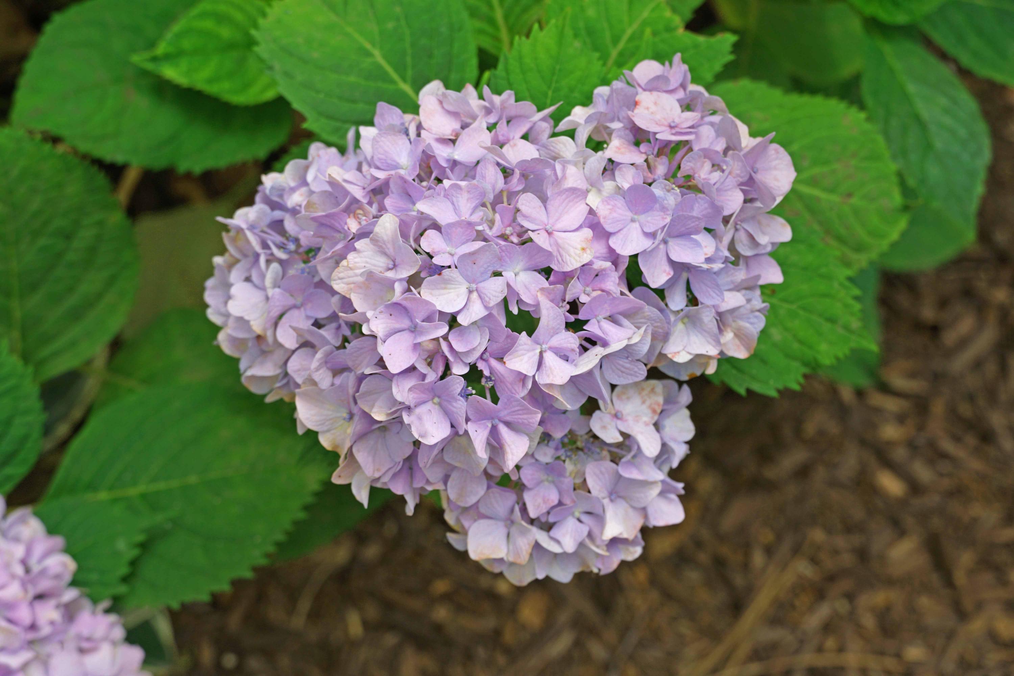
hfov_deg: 26.5
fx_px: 2155
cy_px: 338
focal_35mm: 76
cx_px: 507
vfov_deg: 17.8
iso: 100
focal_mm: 51
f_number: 7.1
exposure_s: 1/100
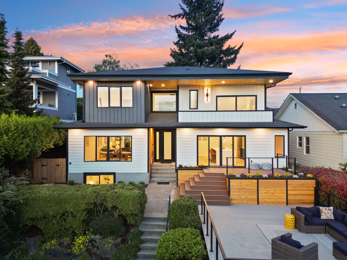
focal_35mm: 24
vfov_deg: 56.8
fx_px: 241
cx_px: 174
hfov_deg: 71.6
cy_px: 130
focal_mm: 6.72
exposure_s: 1/15
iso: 290
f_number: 1.7
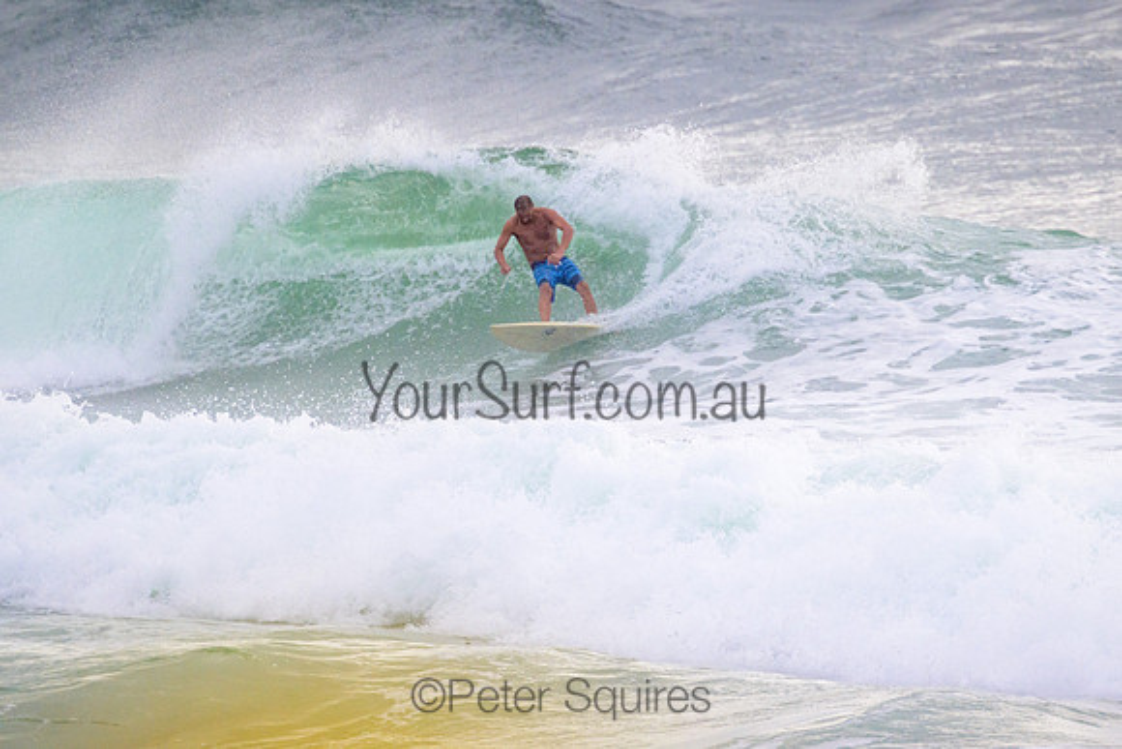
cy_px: 292
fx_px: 30434
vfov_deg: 1.4
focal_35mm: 976
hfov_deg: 2.1
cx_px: 685
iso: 1100
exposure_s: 1/2000
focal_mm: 800
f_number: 11
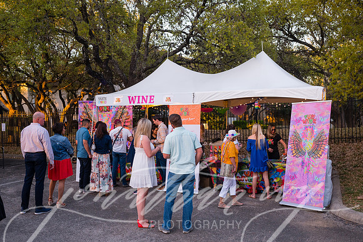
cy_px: 121
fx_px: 343
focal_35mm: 34
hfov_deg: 55.8
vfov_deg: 38.8
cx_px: 182
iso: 1600
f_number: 4
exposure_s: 1/800
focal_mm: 34
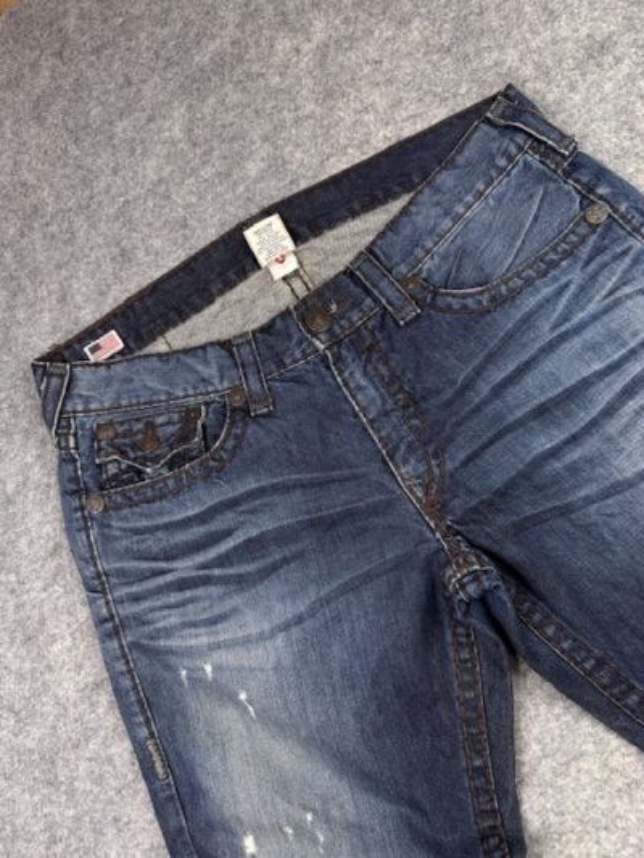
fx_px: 595
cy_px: 429
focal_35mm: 24
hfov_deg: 56.8
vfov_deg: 71.6
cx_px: 322
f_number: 1.78
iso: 64
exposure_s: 1/100
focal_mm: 6.76
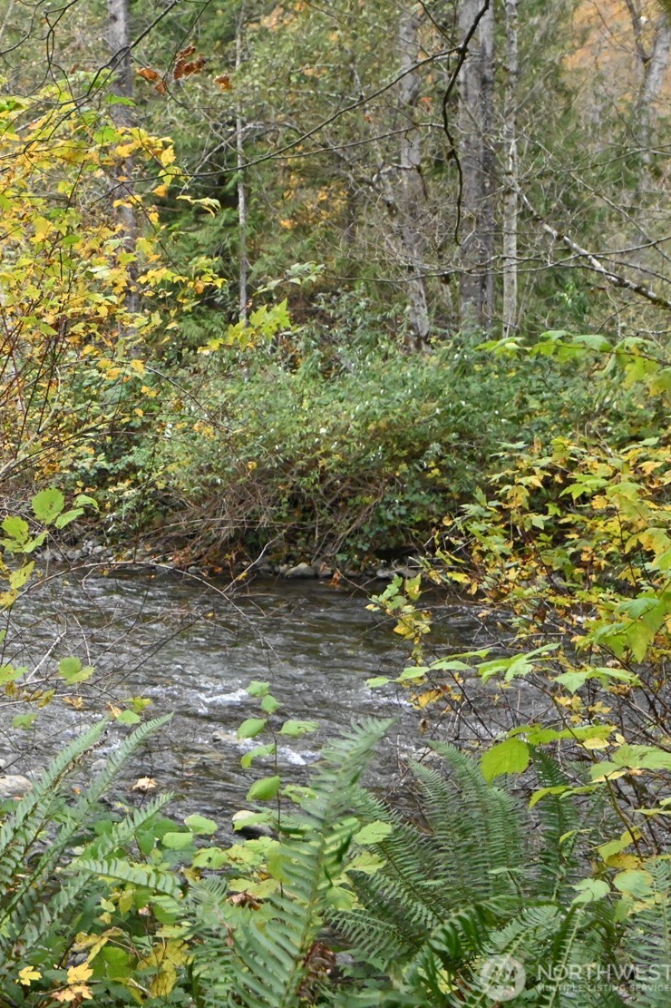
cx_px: -68
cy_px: 499
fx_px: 1539
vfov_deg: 36.3
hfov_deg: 23.1
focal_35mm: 55
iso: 6400
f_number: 4.5
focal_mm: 24
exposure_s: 1/800
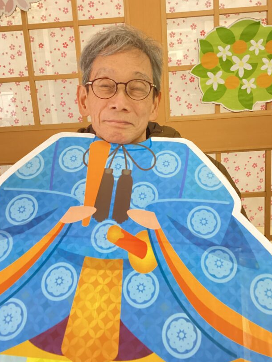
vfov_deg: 47.8
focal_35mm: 39
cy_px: 192
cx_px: 132
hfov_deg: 36.8
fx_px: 409
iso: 400
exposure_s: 1/25
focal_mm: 3.3
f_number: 2.4
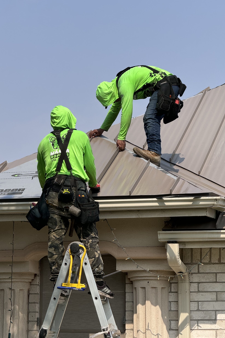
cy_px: 175
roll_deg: -0.2
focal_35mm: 130
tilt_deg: +7.1
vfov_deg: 15.8
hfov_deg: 10.5
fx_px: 1219
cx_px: 112
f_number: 2.8
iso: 50
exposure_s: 1/1818
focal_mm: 15.66
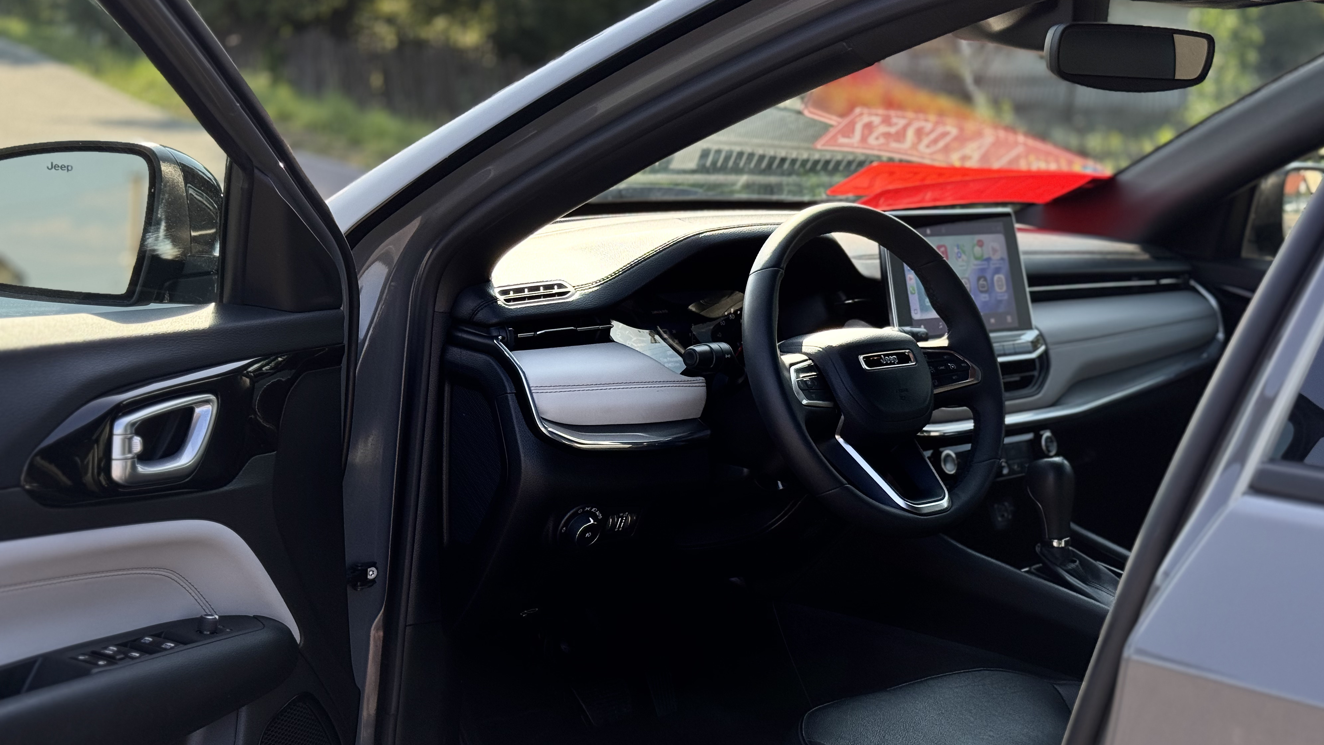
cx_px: 671
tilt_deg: -13.4
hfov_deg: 39.2
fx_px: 1861
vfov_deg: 22.6
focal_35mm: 53
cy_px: 467
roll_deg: -3.9
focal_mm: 6.76
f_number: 1.78
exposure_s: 1/1637
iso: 64
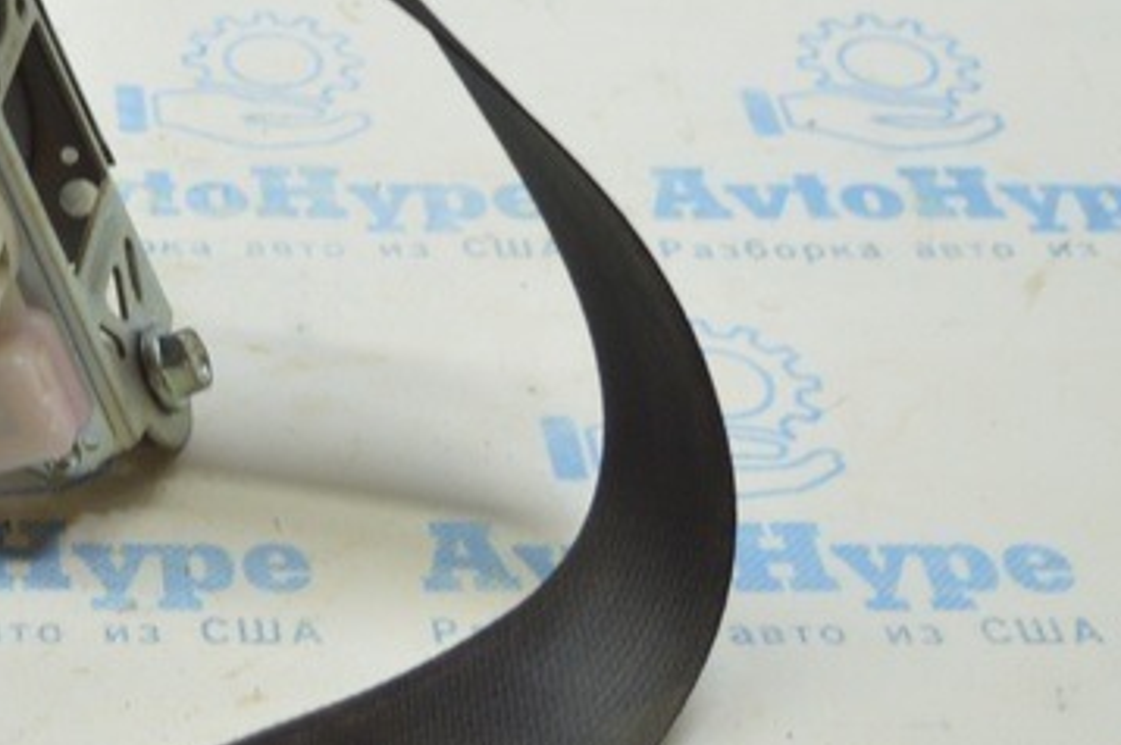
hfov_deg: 18.8
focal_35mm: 103
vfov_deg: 13.2
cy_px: 80
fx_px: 3204
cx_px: -207
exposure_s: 1/60
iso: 400
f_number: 4
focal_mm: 24
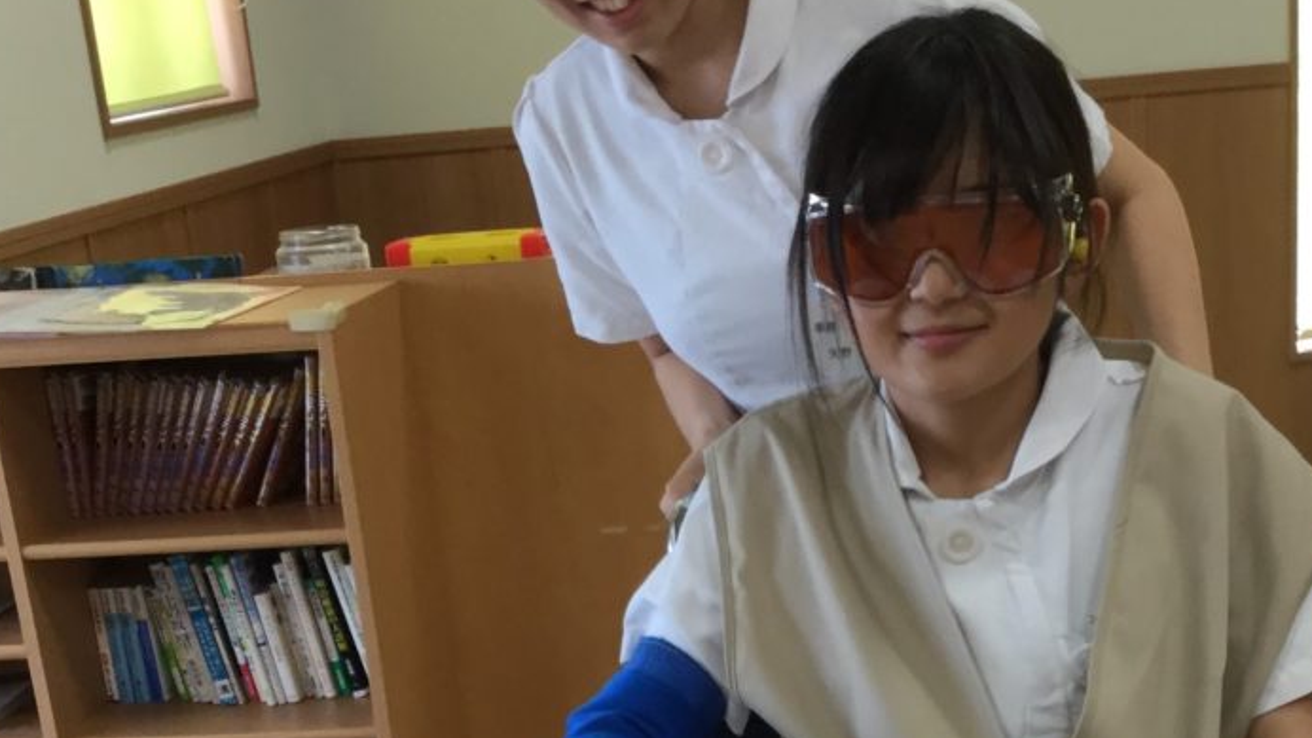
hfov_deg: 41.3
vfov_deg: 23.8
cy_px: 523
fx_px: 1739
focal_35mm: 50
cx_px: 734
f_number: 2.4
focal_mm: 3.3
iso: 25
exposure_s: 1/40
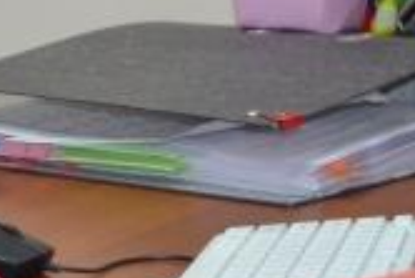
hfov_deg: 8.2
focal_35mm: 240
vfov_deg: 5.6
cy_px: -243
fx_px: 2769
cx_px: -415
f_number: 4
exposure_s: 1/50
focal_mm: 26
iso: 800
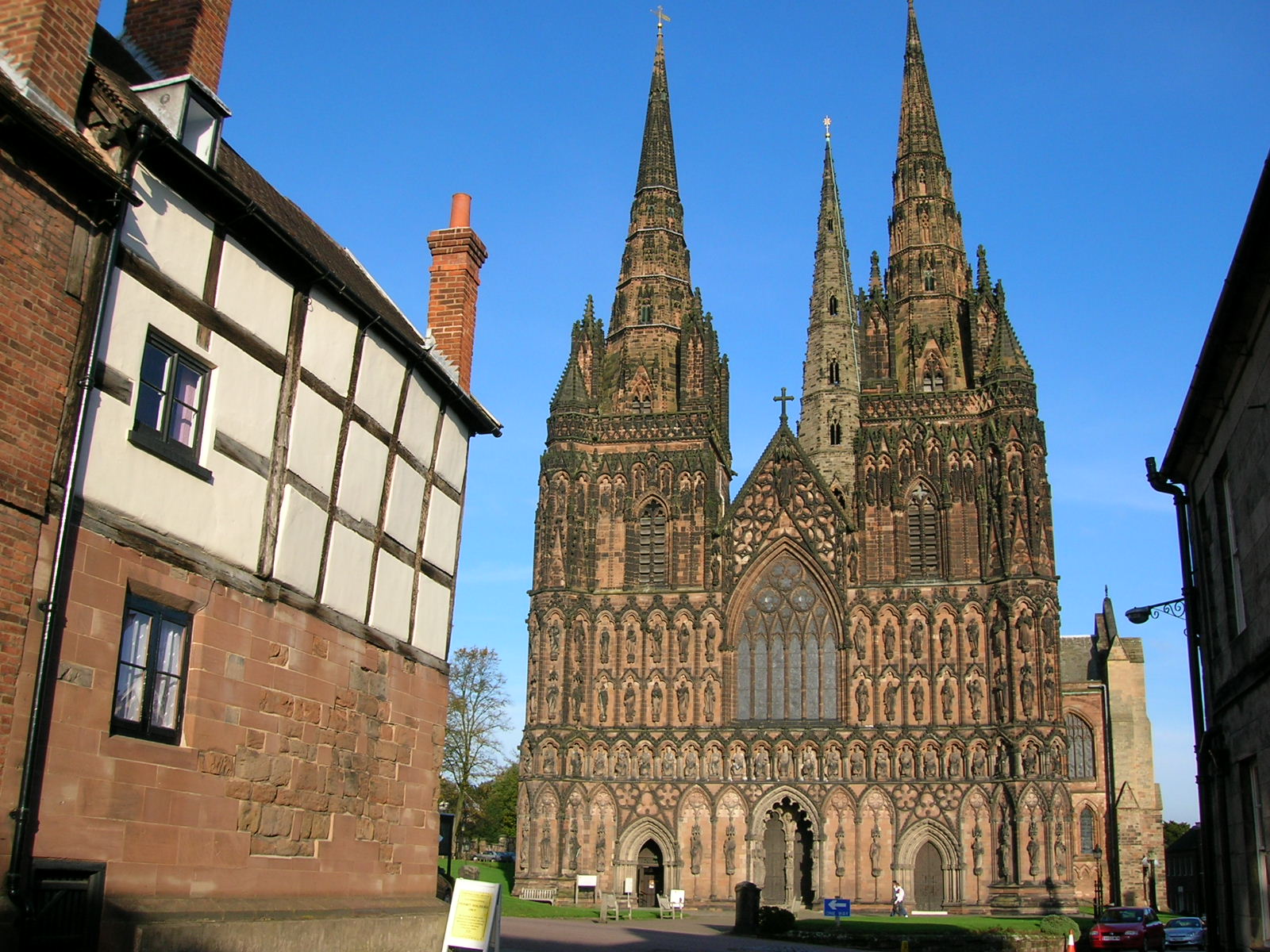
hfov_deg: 54.0
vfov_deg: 41.8
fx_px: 1247
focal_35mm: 34
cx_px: 635
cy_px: 476
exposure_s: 1/287
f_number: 4.9
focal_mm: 5.7
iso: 50
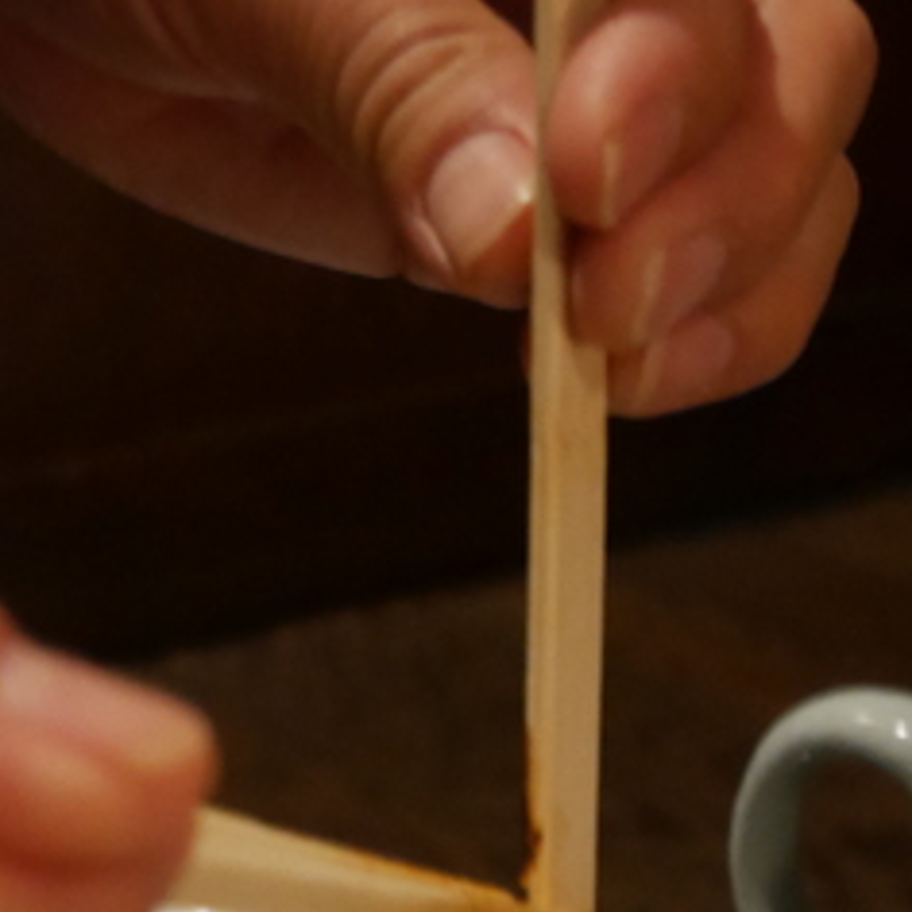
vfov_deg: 13.5
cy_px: 1047
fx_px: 3756
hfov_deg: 13.8
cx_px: 404
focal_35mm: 126
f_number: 5.4
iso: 3200
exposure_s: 1/13
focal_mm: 28
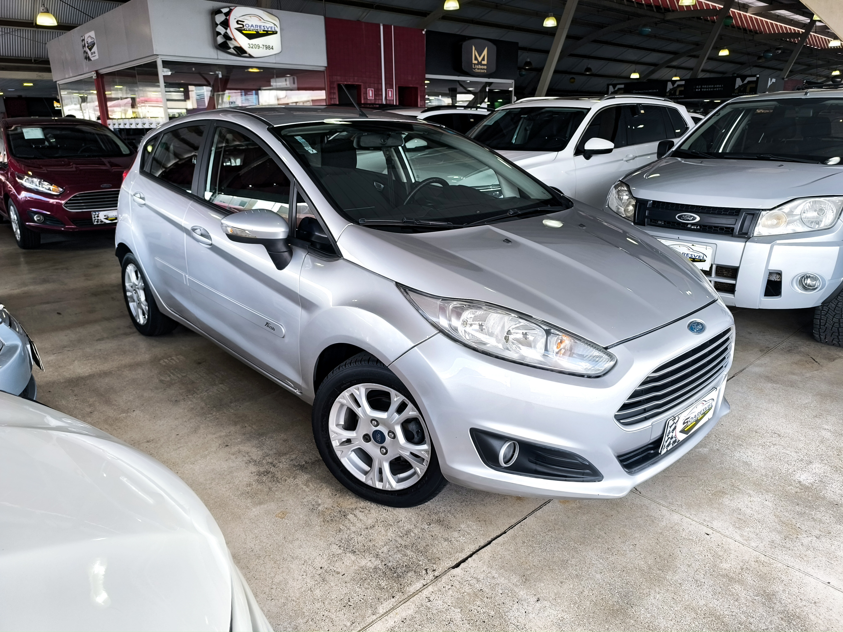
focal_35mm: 23
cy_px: 316
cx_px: 422
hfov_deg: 73.9
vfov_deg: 58.9
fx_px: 560
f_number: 1.65
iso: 125
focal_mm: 6.14
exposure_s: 1/120
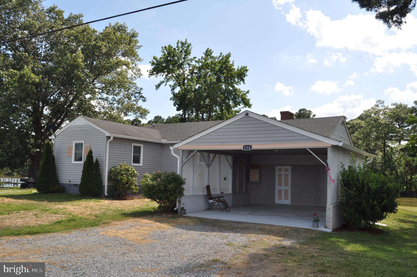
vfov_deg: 39.9
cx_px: 208
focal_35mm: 33
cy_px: 138
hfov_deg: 57.3
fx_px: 382
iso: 200
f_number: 9
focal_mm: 22
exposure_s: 1/200
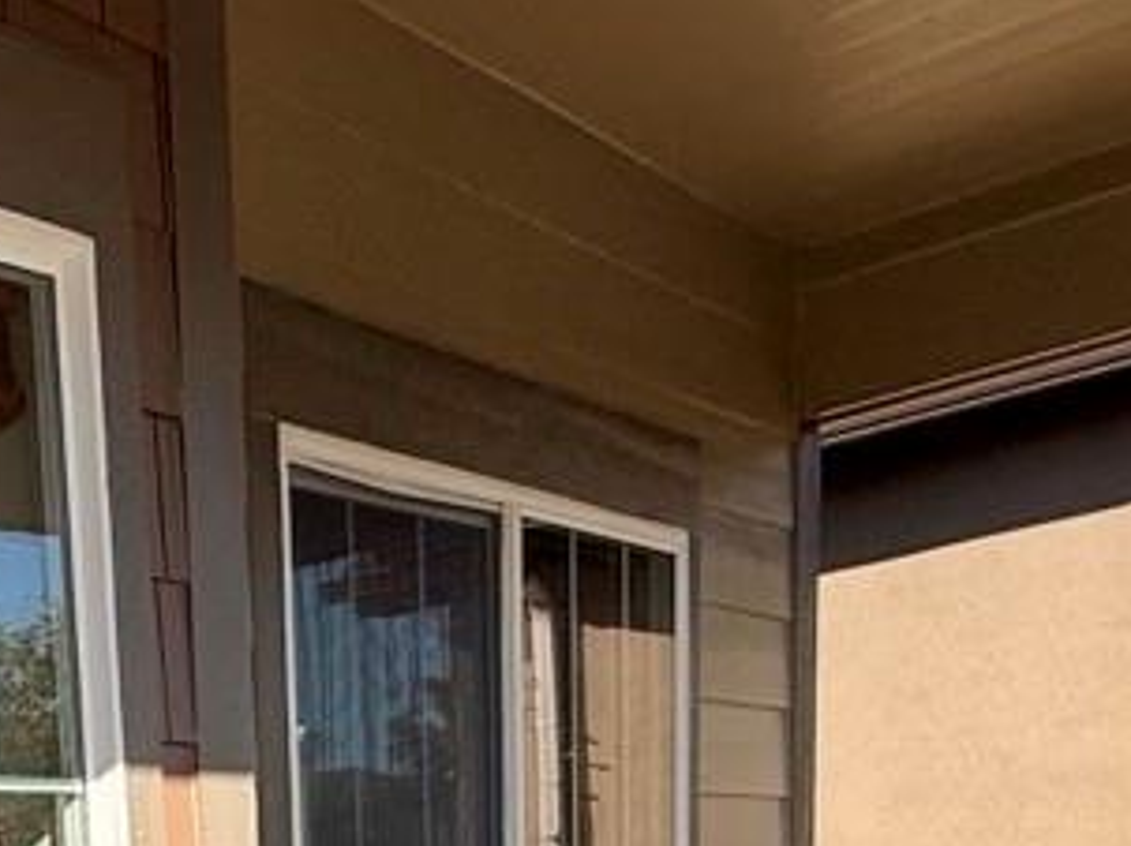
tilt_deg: -12.3
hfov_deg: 25.3
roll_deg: +6.7
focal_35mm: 65
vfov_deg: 17.7
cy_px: 1568
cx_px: -375
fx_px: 2122
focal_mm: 2.22
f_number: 2.2
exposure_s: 1/1613
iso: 50
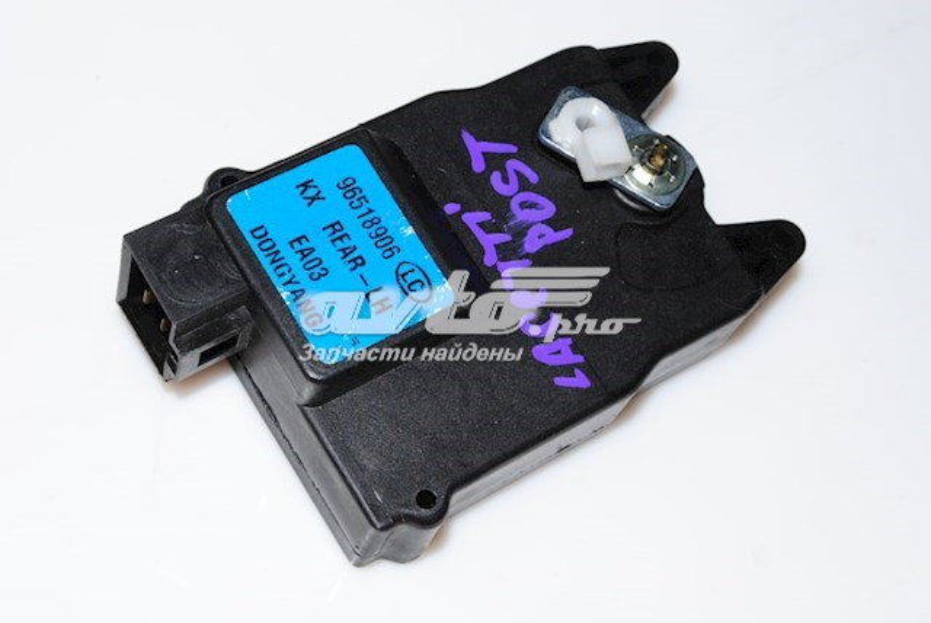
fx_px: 1864
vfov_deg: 19.0
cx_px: 466
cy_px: 312
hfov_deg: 28.0
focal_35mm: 72
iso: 400
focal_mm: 48
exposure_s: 1/125
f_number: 16
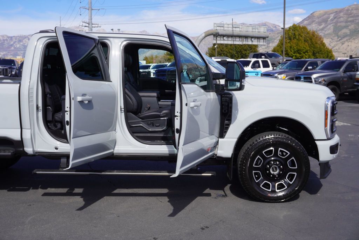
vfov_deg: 31.9
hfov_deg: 46.4
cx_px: 180
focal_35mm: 42
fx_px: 419
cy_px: 120
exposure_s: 1/160
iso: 100
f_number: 11
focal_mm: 28
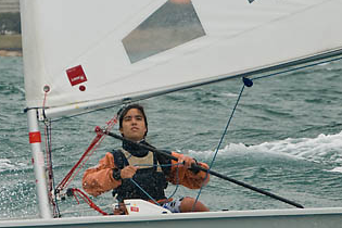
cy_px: 145
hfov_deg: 6.7
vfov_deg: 4.4
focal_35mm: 309
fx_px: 2935
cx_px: 134
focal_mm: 112
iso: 200
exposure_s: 1/1000
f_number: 6.3
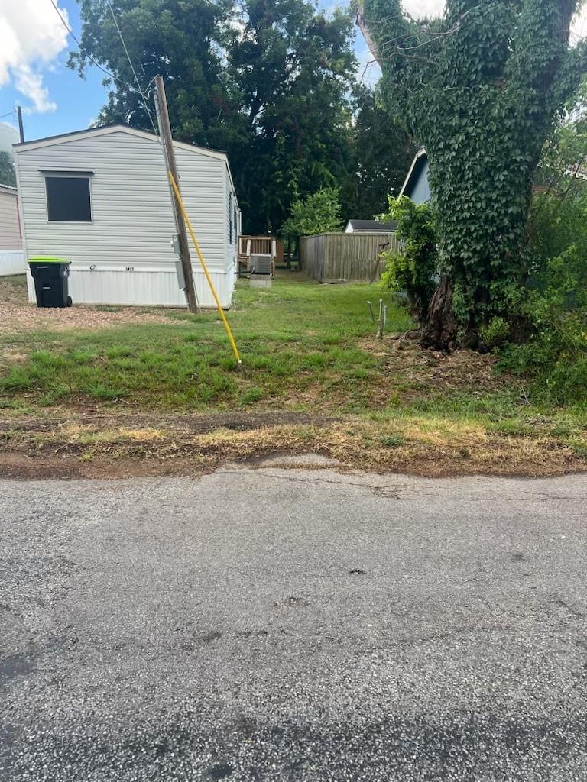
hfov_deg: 53.1
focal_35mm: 26
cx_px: 294
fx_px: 588
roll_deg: -0.7
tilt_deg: -13.3
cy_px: 391
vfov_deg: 67.3
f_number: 1.5
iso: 50
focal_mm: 5.7
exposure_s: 1/666
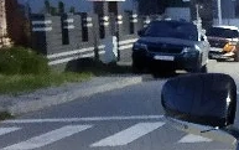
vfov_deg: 8.9
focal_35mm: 148
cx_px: 582
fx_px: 965
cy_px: 120
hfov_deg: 11.5
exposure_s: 1/14
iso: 834
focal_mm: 4.71
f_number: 1.79
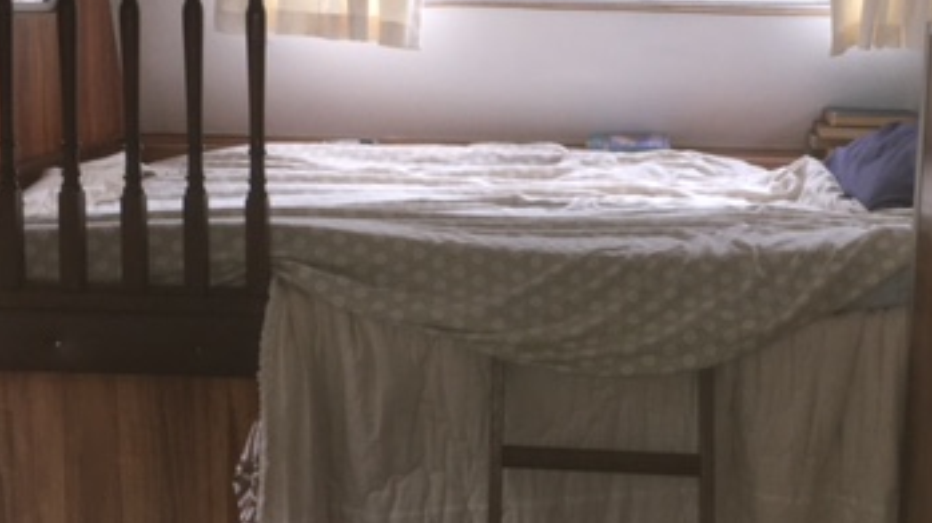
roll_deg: -1.7
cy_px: 197
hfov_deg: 36.0
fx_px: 1433
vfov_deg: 20.7
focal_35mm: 58
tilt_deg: -7.4
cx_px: 531
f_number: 2.2
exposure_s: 1/33
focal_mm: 4.15
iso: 50
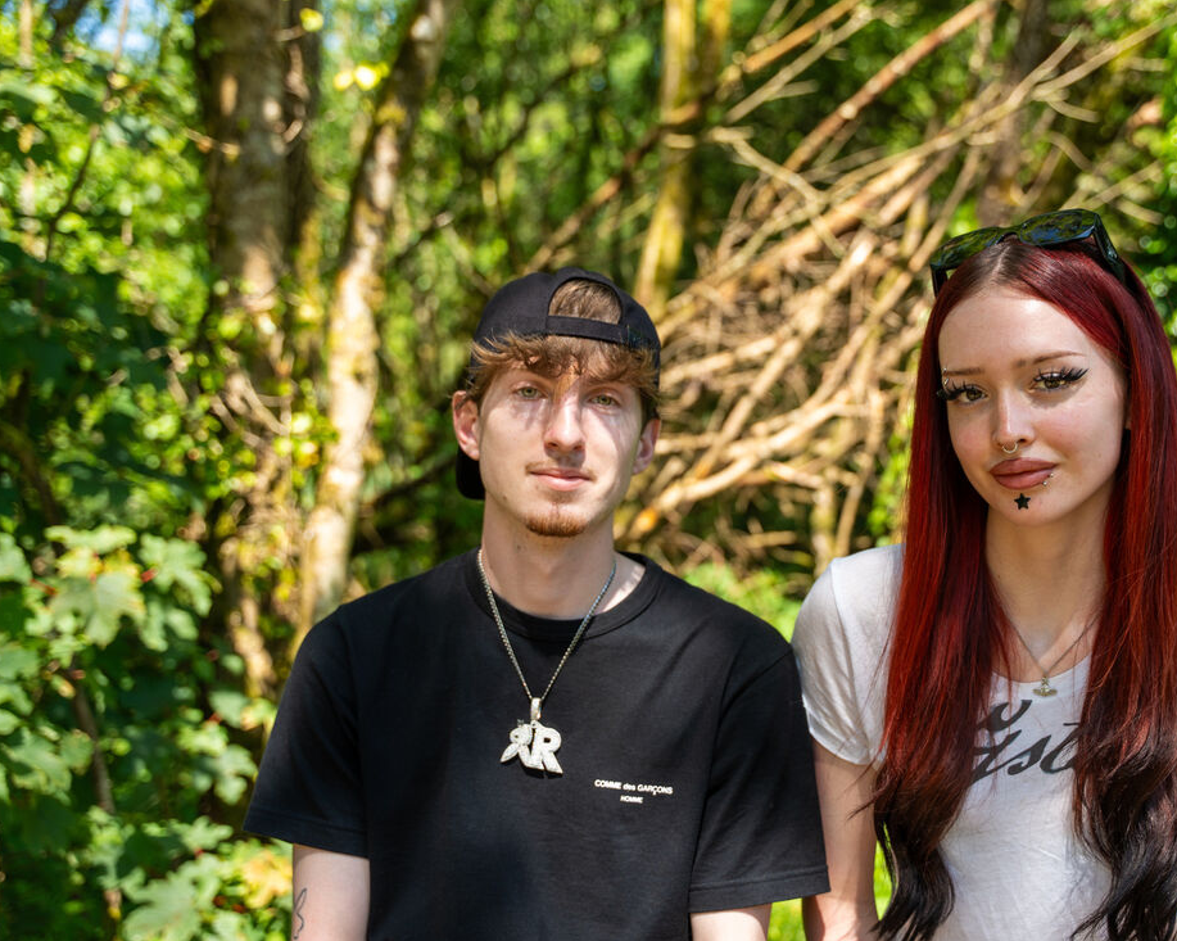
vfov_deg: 34.2
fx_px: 1527
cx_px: 753
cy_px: 492
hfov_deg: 41.8
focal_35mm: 44
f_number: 2.8
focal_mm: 35.7
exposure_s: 1/400
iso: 125
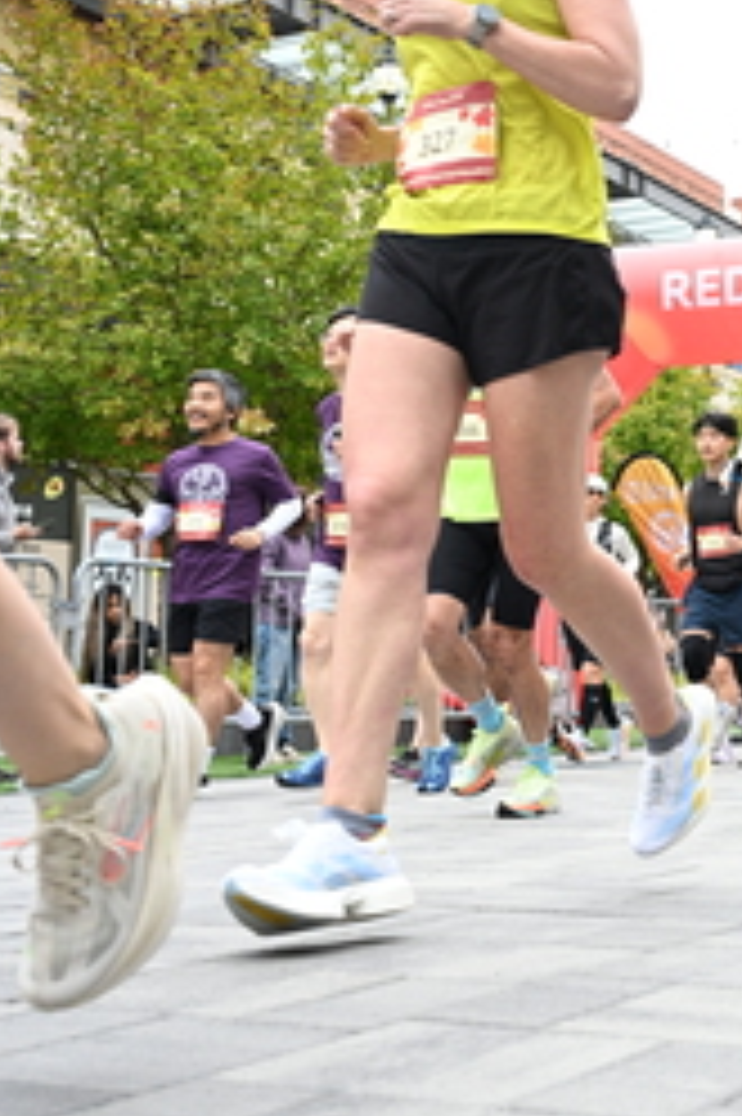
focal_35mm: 60
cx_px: 816
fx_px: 1857
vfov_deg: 33.2
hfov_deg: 21.4
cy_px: 410
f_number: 4
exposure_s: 1/640
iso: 2000
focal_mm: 27
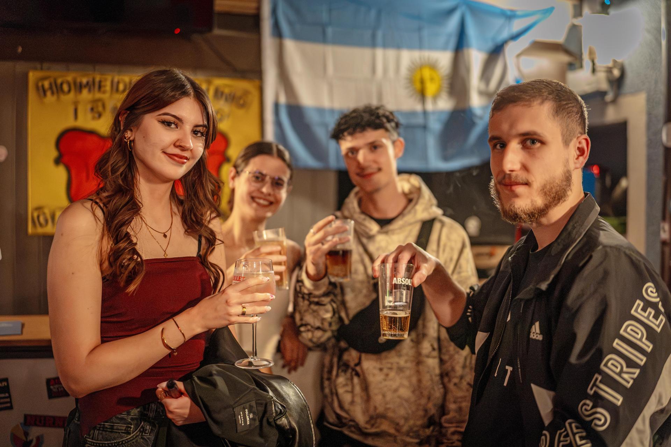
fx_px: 652
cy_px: 224
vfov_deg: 37.9
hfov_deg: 54.4
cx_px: 336
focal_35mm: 35
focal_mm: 35
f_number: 1.2
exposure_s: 1/160
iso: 10000
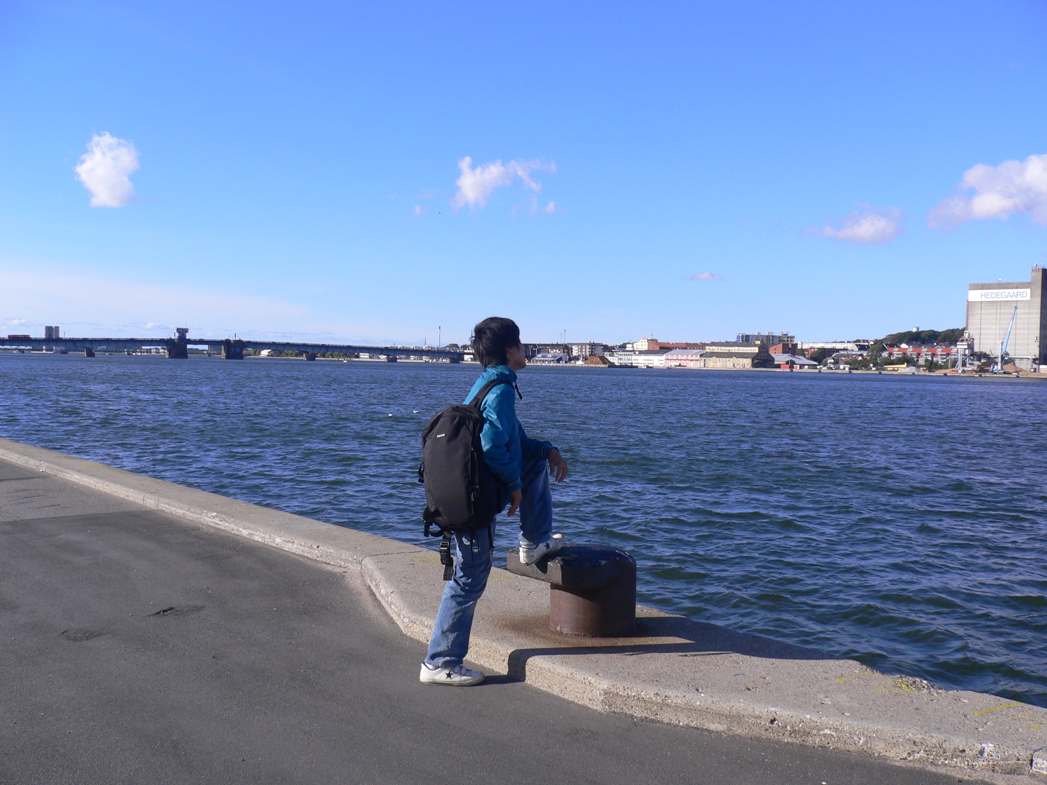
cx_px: 524
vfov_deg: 40.7
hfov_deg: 52.6
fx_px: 1059
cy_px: 392
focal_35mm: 35
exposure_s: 1/320
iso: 80
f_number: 5.6
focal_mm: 5.8
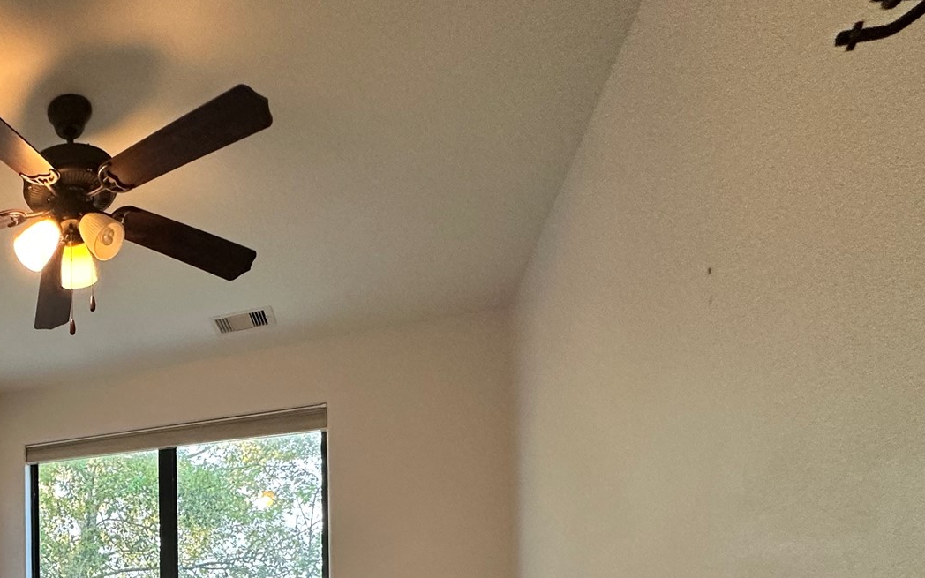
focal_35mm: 29
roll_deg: +1.1
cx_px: 34
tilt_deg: -0.2
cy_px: 643
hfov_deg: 53.3
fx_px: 731
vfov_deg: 36.2
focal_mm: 2.22
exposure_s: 1/120
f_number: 2.2
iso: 250
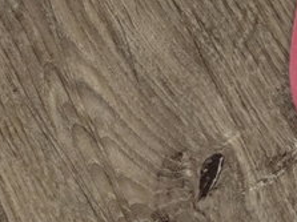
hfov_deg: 11.5
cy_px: 86
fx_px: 1098
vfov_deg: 11.6
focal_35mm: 128
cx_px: 795
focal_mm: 5.4
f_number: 1.8
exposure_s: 1/100
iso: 1250
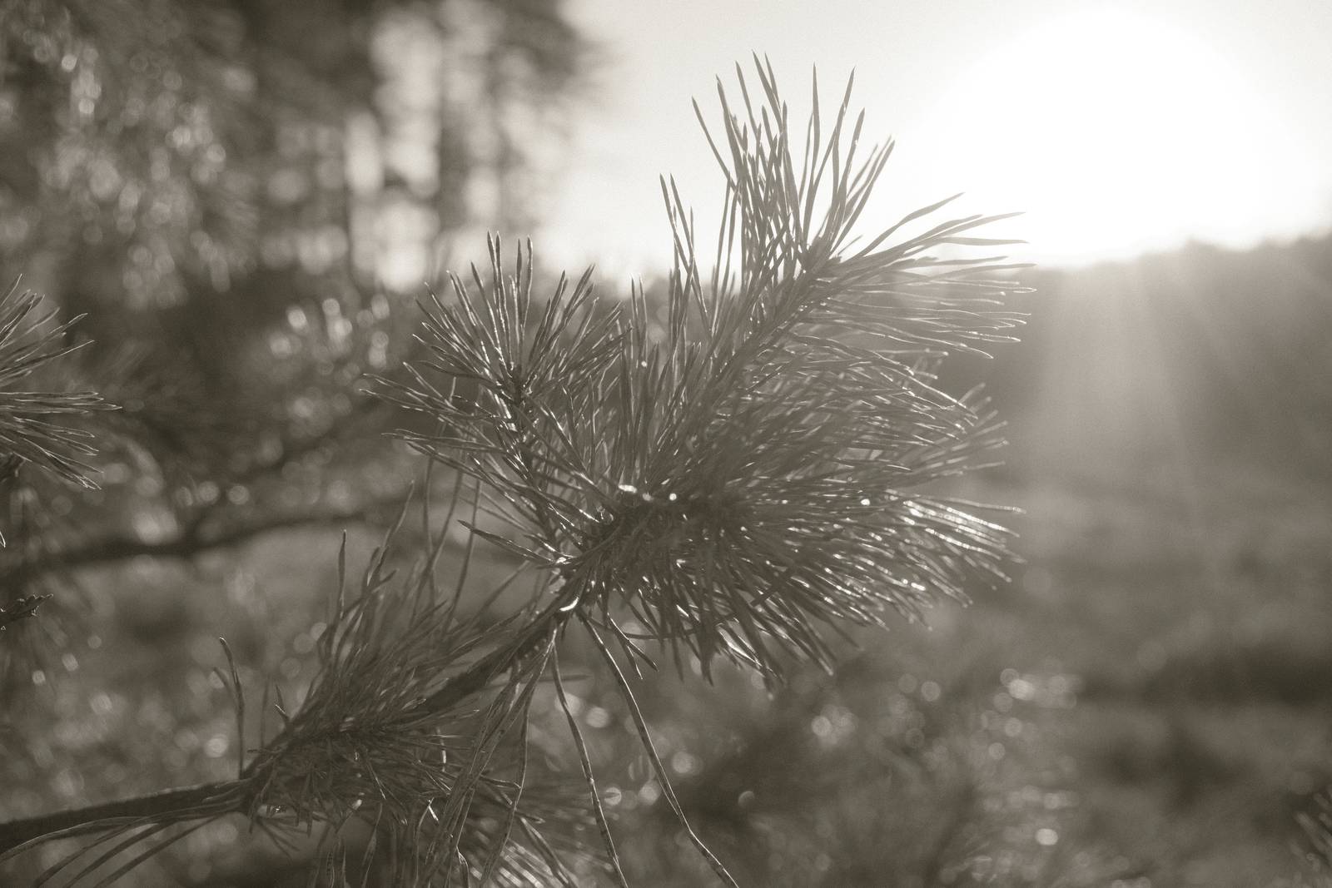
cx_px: 666
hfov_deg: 44.5
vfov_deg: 30.5
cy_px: 444
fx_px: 1628
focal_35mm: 44
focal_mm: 29.2
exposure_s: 1/1250
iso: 640
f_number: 5.6
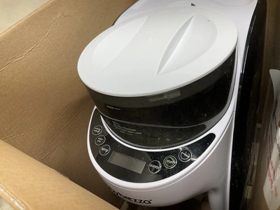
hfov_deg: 61.7
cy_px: 105
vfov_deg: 48.2
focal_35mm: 29
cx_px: 140
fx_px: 235
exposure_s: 1/120
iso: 32
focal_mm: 3
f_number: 1.8
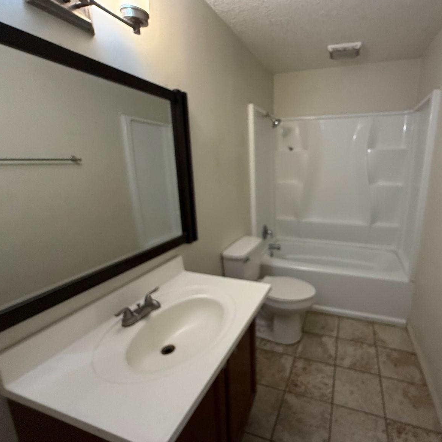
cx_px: 275
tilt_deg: -11.8
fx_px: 246
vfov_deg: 84.0
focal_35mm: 17
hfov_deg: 82.4
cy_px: 216
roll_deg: +1.4
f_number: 2.2
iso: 250
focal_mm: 2.22
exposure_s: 1/120
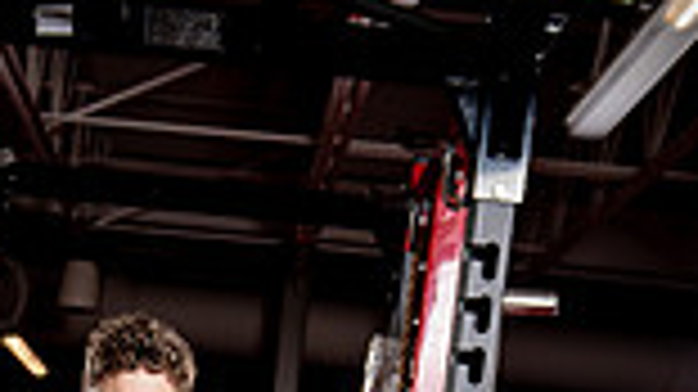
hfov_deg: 23.1
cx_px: 144
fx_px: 1683
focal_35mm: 91
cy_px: 987
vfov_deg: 10.9
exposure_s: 1/250
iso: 100
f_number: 3.5
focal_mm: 30
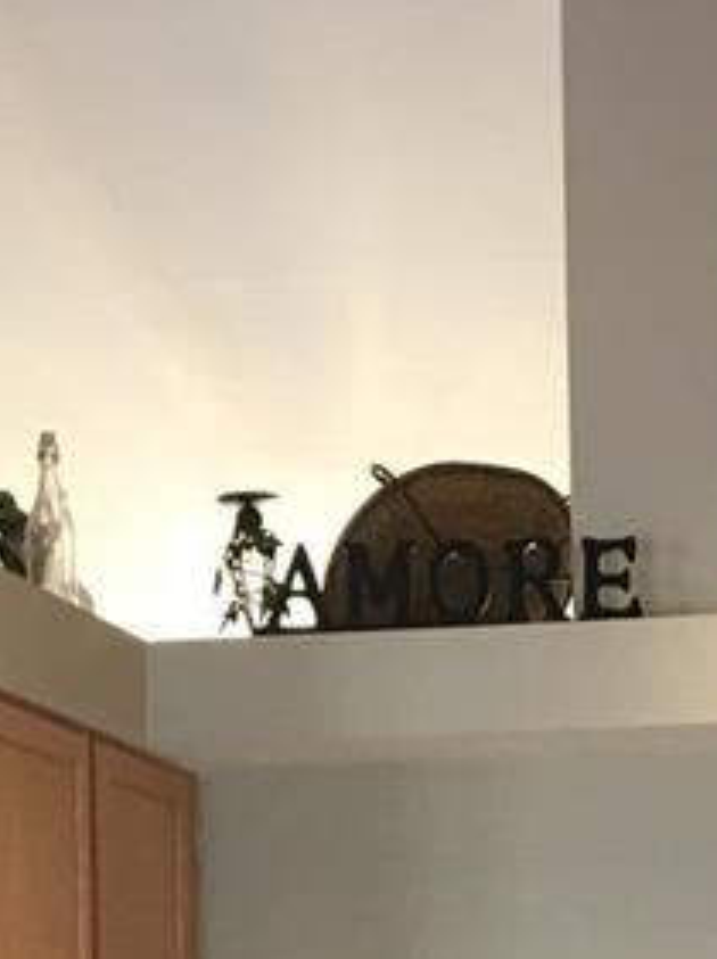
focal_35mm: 124
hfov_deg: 11.9
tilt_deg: -1.3
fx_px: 3432
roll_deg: +0.0
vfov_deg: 15.0
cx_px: 495
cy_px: 1358
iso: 80
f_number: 2.2
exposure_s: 1/30
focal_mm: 4.15
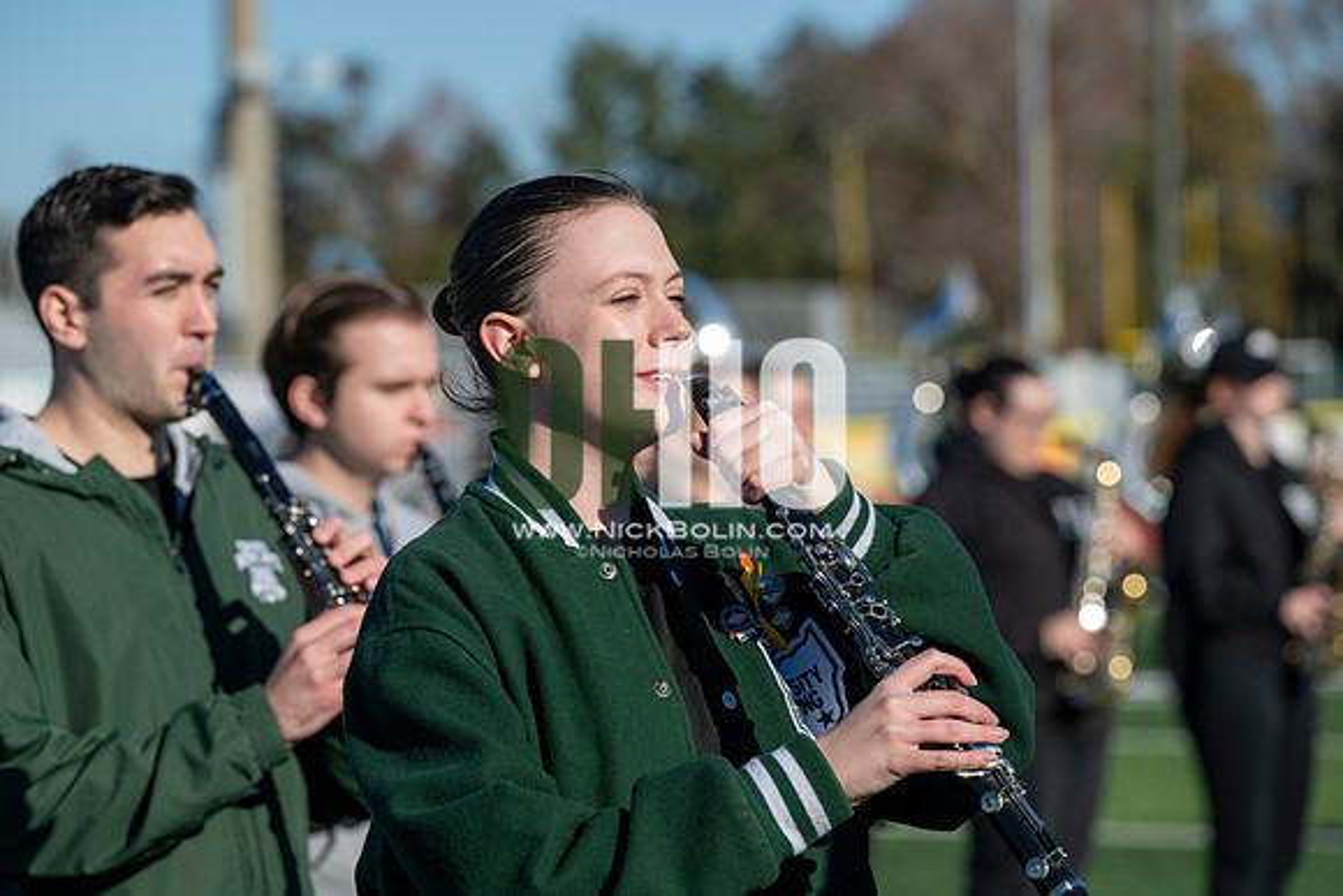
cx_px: 672
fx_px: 5597
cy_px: 448
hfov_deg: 13.7
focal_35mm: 150
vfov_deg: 9.2
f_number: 5
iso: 250
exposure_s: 1/2000
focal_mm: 150
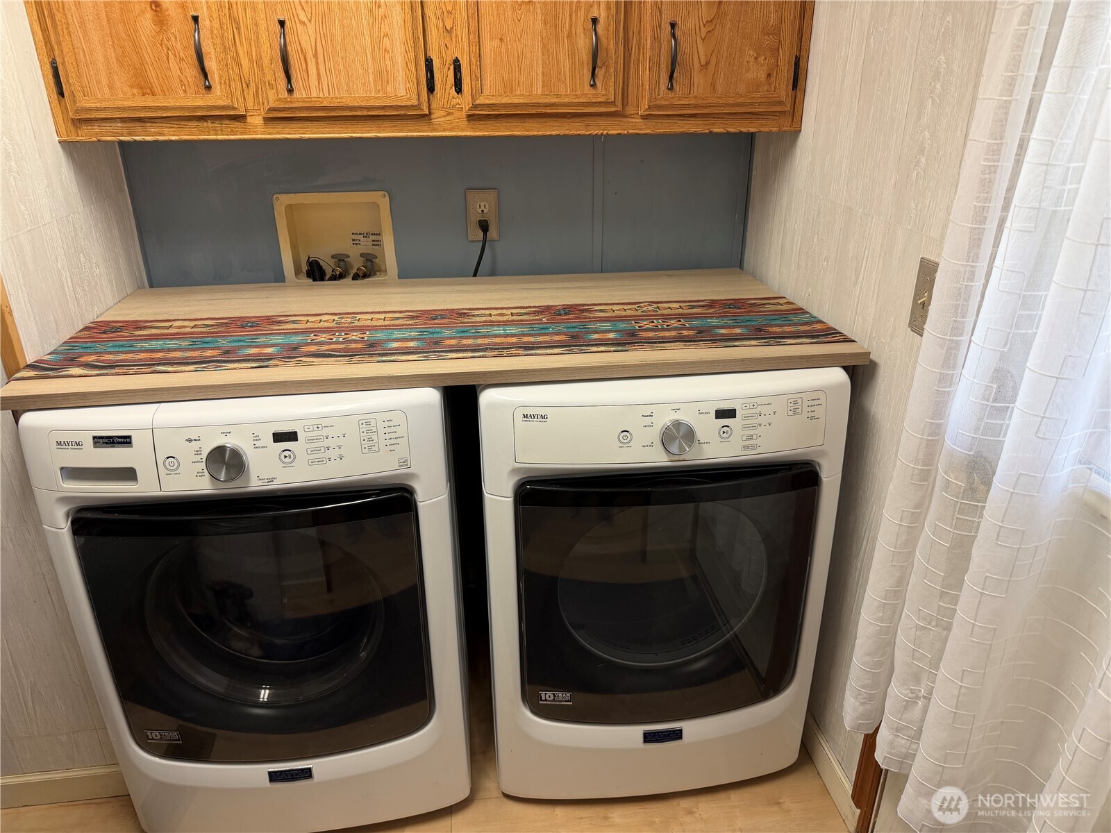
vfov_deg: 56.8
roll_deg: +0.8
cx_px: 556
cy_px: 416
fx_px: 770
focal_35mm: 24
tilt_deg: -24.8
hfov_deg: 71.6
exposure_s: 1/60
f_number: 1.78
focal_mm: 6.76
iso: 125
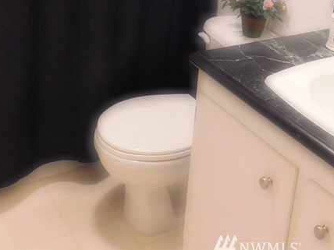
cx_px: 258
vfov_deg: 24.7
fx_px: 531
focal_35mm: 55
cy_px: -25
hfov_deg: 34.1
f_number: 3
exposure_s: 1/15
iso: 400
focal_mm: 4
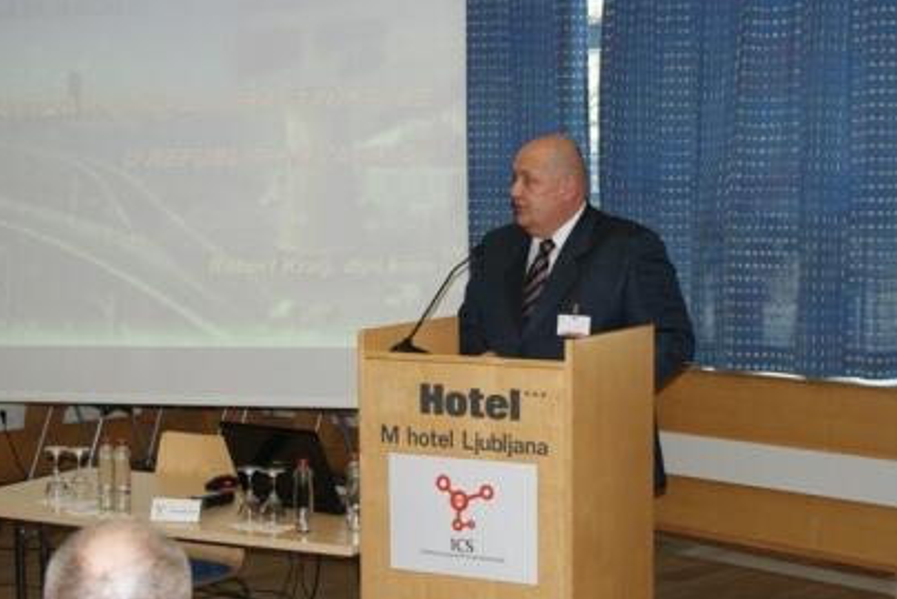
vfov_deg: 19.9
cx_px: 444
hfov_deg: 29.4
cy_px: 302
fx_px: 1708
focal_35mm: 69
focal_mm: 45
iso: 400
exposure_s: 1/80
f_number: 5.6
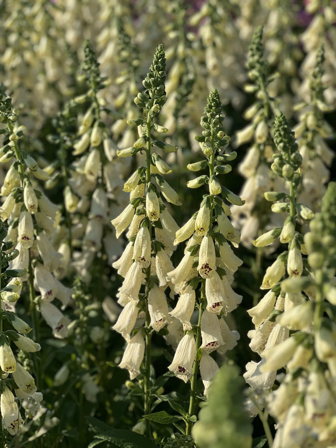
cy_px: 224
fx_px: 997
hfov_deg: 19.1
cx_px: 168
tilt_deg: -21.5
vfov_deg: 25.3
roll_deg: +0.4
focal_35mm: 77
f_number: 2.8
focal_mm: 9
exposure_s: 1/595
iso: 32
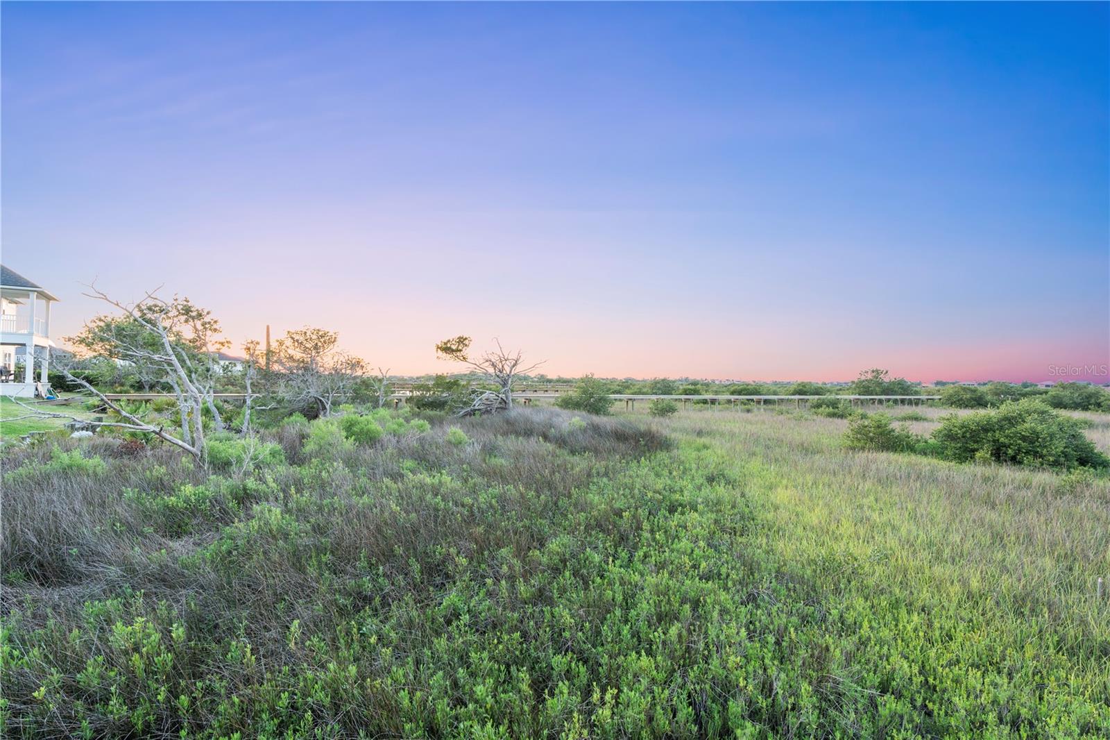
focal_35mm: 17
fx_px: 524
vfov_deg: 70.4
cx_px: 555
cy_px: 370
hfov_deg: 93.3
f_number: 8
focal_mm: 17
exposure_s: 1/3
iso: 250
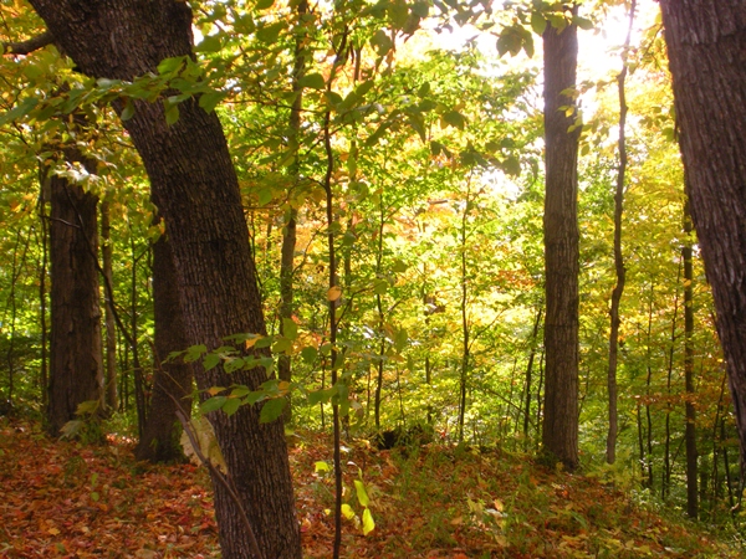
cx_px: 373
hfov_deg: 36.8
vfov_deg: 28.0
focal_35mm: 52
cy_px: 280
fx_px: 1121
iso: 175
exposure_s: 1/134
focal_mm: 9.1
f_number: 4.4
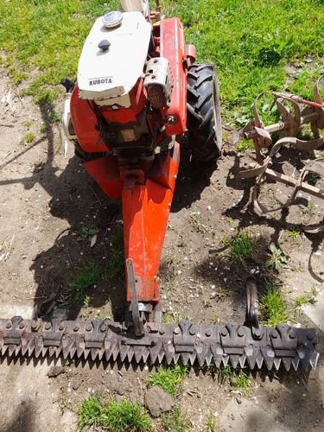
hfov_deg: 44.2
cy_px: 186
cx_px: 163
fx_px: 399
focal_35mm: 32
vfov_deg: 56.6
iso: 20
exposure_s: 1/283
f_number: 2
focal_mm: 4.6
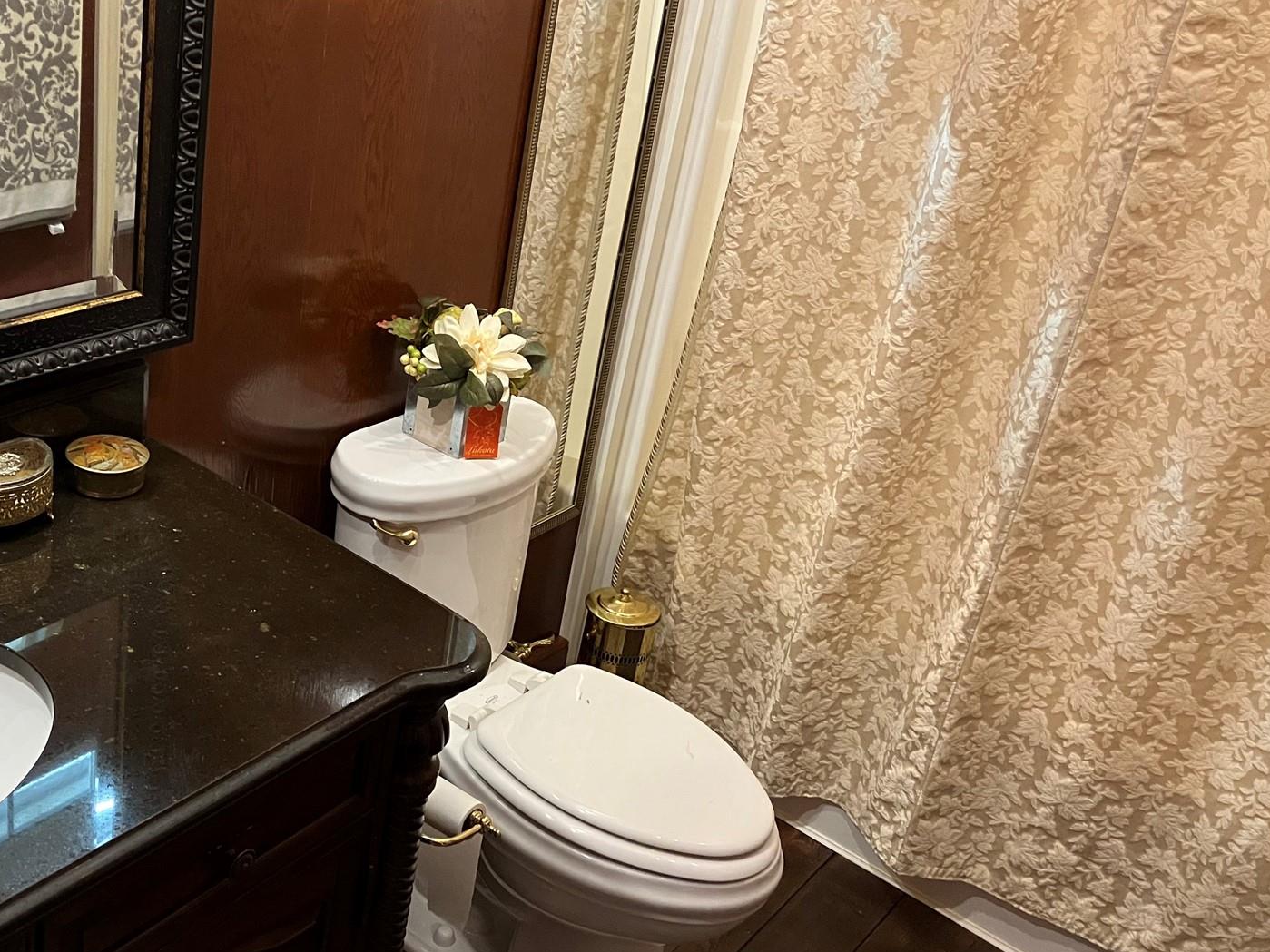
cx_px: 436
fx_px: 1504
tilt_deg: -26.7
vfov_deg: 35.1
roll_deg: -8.3
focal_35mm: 41
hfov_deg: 45.2
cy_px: 464
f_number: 1.8
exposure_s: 1/30
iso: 400
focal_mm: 3.99
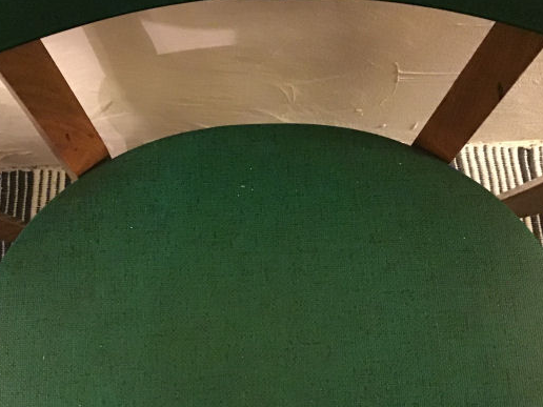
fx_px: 769
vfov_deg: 29.5
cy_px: 148
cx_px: 220
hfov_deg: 38.8
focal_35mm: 49
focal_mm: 3.3
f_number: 2.4
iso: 640
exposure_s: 1/17
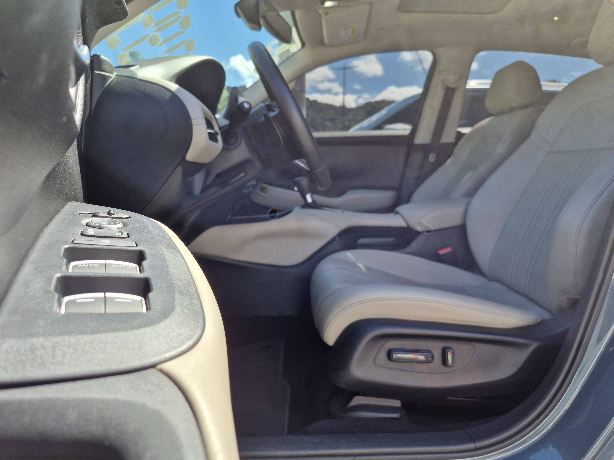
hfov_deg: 73.9
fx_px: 408
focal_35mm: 23
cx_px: 307
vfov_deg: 58.9
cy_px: 230
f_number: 1.8
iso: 25
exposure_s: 1/678
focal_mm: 5.4
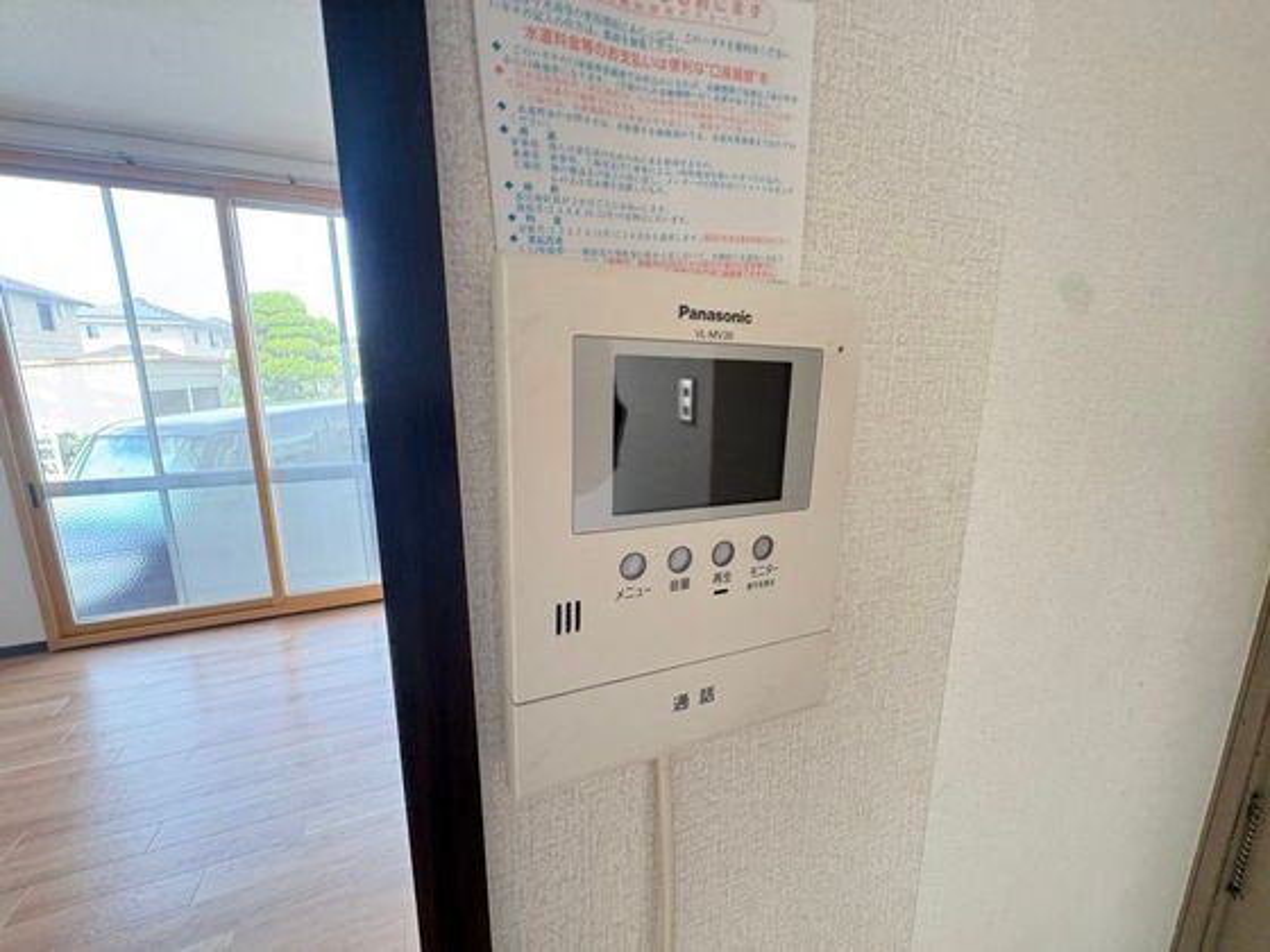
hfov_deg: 102.1
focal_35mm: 14
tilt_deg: -14.1
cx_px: 635
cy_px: 476
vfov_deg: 85.7
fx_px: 514
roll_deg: +0.1
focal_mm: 2.22
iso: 400
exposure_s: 1/60
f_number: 2.2
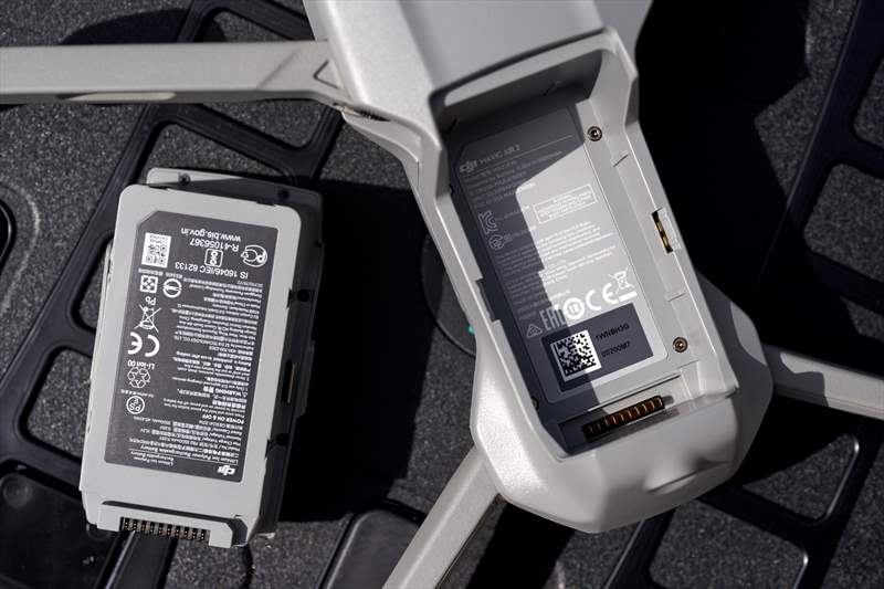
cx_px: 442
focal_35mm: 70
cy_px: 294
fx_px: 1718
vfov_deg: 19.4
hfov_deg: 28.8
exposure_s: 1/3200
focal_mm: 70
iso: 400
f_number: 5.6
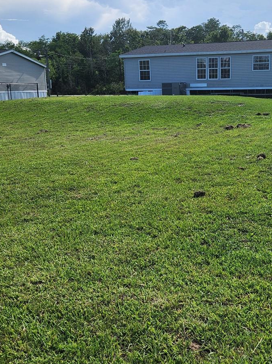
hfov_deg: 34.4
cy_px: 164
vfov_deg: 45.7
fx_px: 430
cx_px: 203
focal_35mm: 41
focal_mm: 5.4
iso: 20
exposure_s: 1/1889
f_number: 1.8
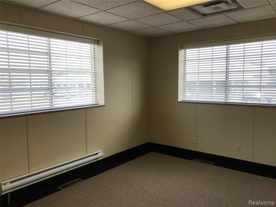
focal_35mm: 28
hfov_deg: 63.4
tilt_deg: -5.5
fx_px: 223
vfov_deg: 49.7
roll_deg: +0.2
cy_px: 104
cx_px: 138
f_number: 1.8
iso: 20
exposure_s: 1/155
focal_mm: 3.99
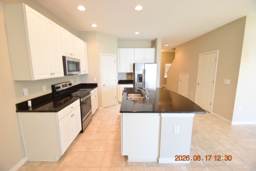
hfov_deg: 100.4
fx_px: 107
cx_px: 128
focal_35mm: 15
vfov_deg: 77.3
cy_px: 86
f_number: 3.5
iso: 1400
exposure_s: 1/60
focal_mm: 10
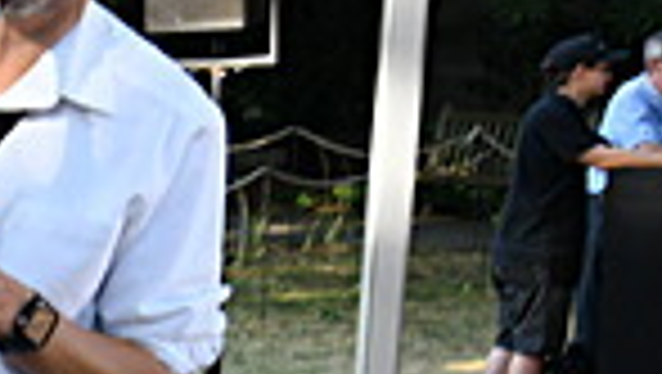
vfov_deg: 5.6
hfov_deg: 8.8
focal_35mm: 217
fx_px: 3813
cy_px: 529
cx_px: -1072
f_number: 8
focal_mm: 38
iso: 400
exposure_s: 1/60
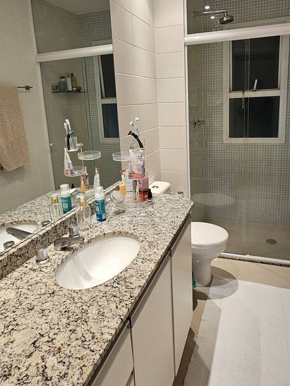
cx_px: 156
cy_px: 165
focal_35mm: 23
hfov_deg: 58.8
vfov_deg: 73.5
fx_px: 257
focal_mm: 2.2
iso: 400
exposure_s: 1/60
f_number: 2.2
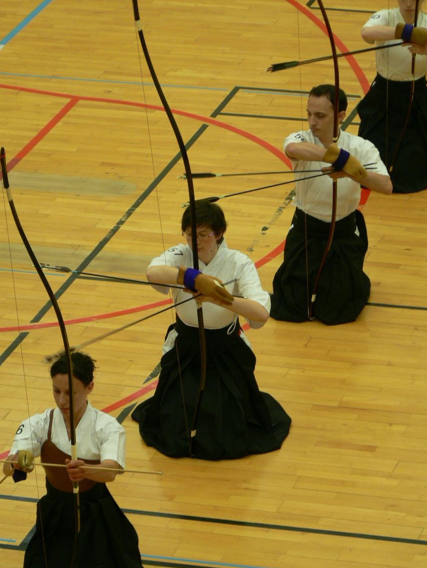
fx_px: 3584
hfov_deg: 6.8
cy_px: 288
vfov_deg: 9.1
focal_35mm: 218
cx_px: 208
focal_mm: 34.8
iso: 150
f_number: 3.3
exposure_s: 1/30
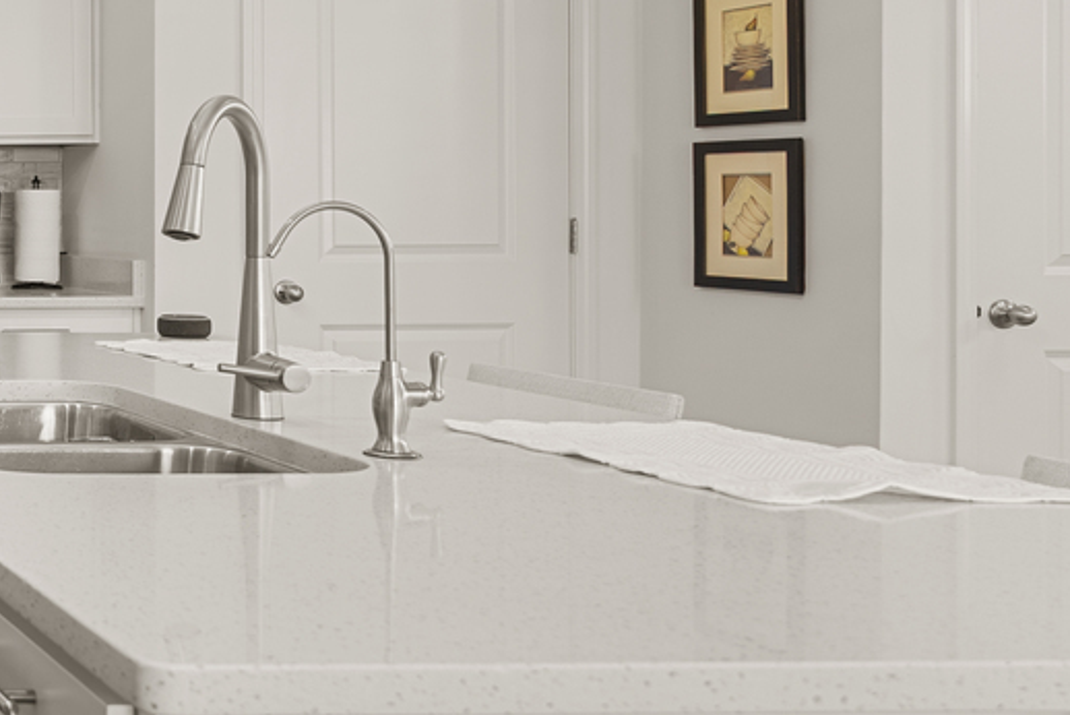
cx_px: -469
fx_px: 1487
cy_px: 240
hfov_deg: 28.5
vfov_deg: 26.9
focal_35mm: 50
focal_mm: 16
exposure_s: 1/6
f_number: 4
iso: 200
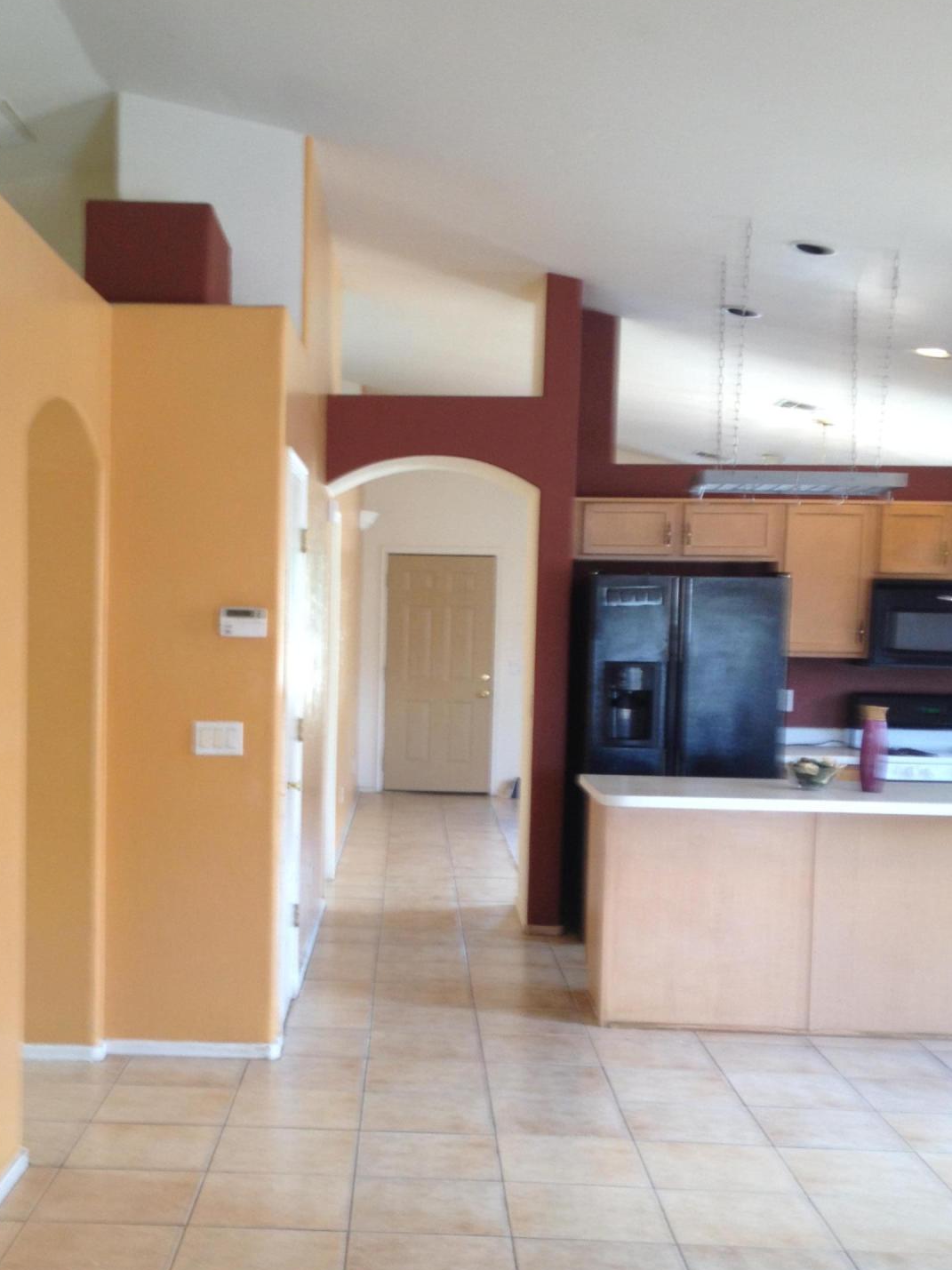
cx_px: 326
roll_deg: +0.0
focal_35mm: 49
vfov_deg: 38.8
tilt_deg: -5.3
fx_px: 1798
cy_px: 734
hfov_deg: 29.5
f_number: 2.4
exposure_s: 1/20
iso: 50
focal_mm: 4.28
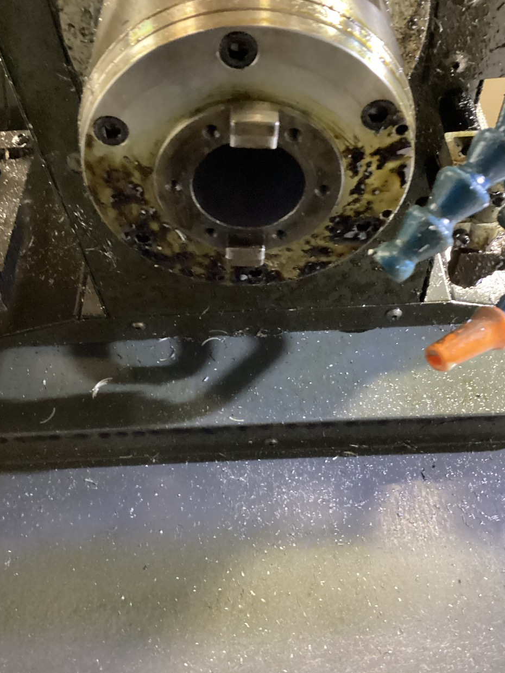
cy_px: 338
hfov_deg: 44.2
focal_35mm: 32
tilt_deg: +35.2
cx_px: 256
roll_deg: +0.4
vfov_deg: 56.8
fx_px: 622
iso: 800
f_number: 2.4
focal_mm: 3.3
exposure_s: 1/20
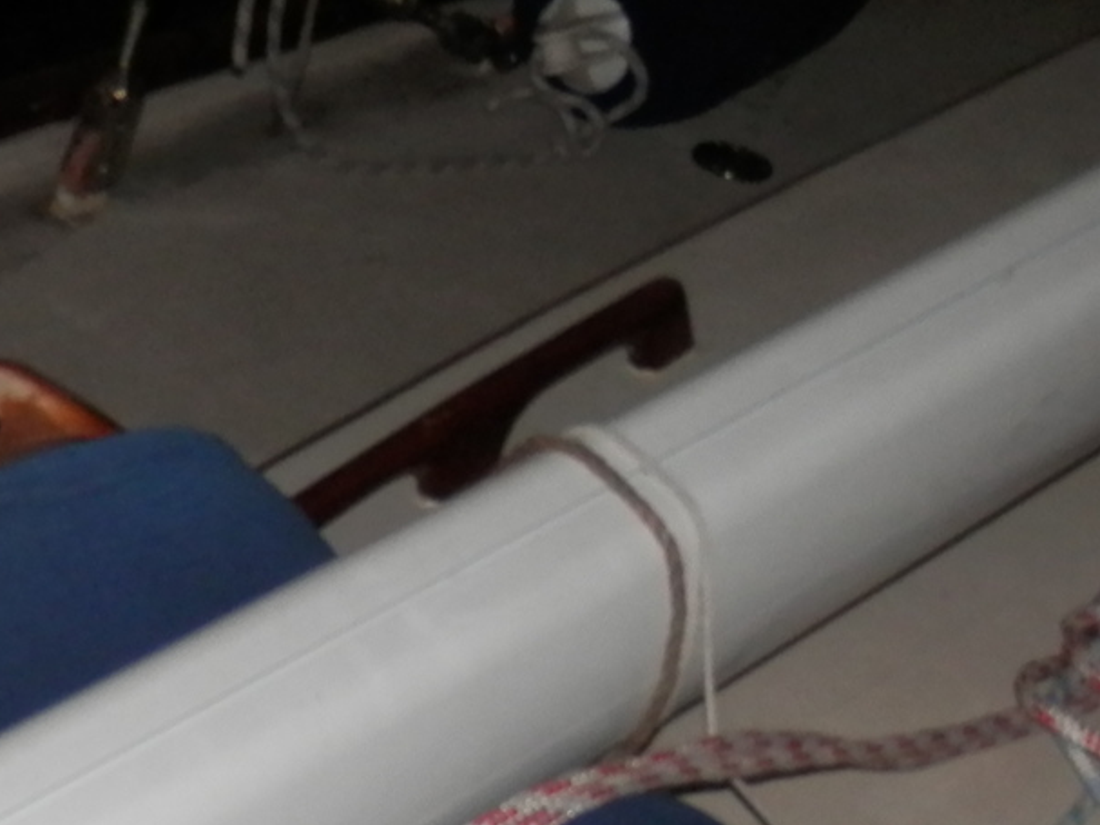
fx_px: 3272
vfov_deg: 14.1
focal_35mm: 103
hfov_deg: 18.9
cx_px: 266
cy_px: 837
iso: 100
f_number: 3
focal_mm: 4.5
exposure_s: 1/30
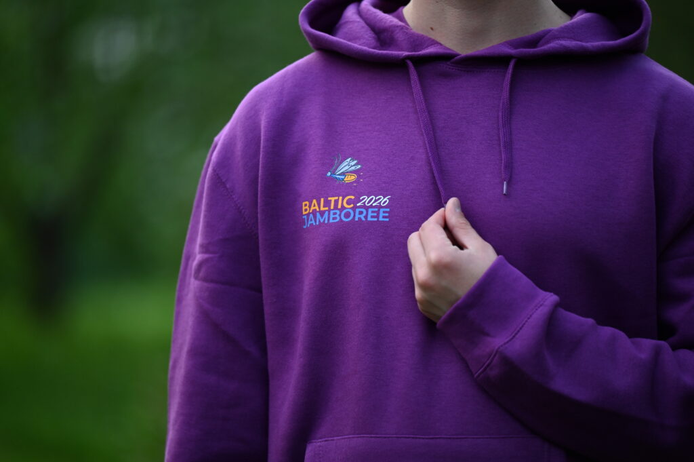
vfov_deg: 6.9
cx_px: 347
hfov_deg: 10.3
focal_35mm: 200
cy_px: 231
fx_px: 3852
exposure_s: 1/800
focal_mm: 200
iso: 1000
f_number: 2.8
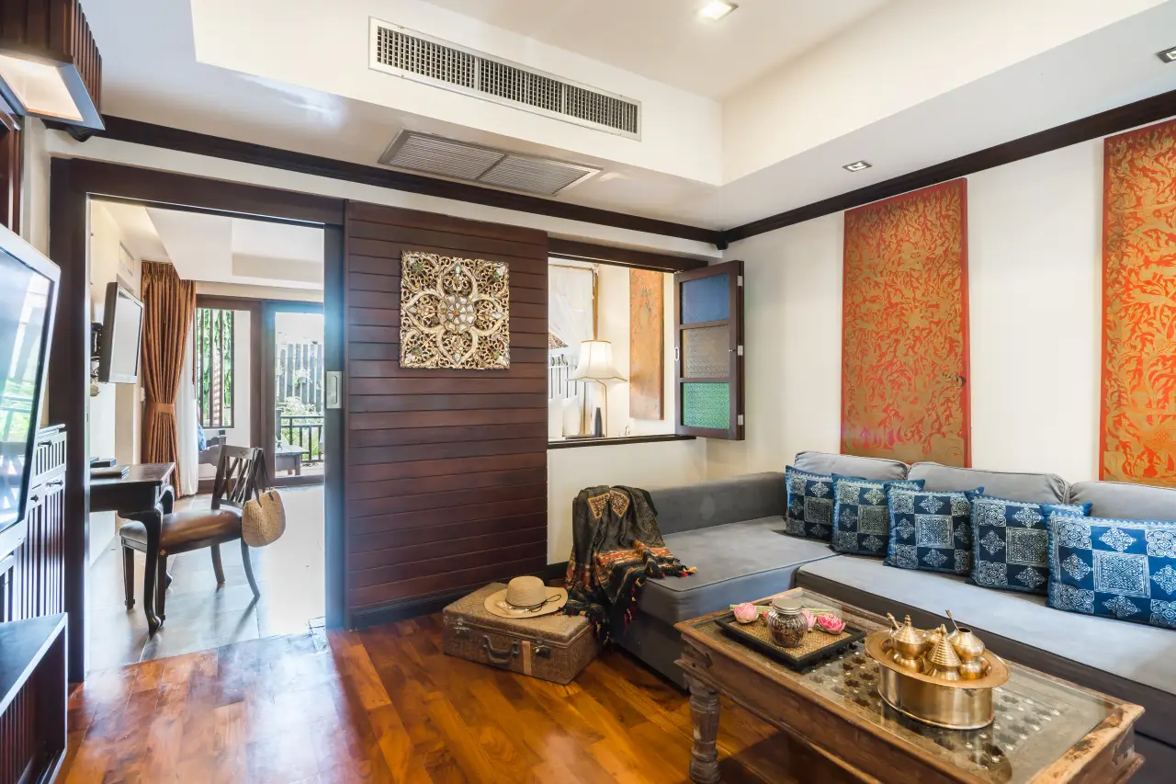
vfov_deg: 70.4
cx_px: 588
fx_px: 555
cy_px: 392
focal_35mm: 17
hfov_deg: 93.3
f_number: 11
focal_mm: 17
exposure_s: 1/1.25
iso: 200
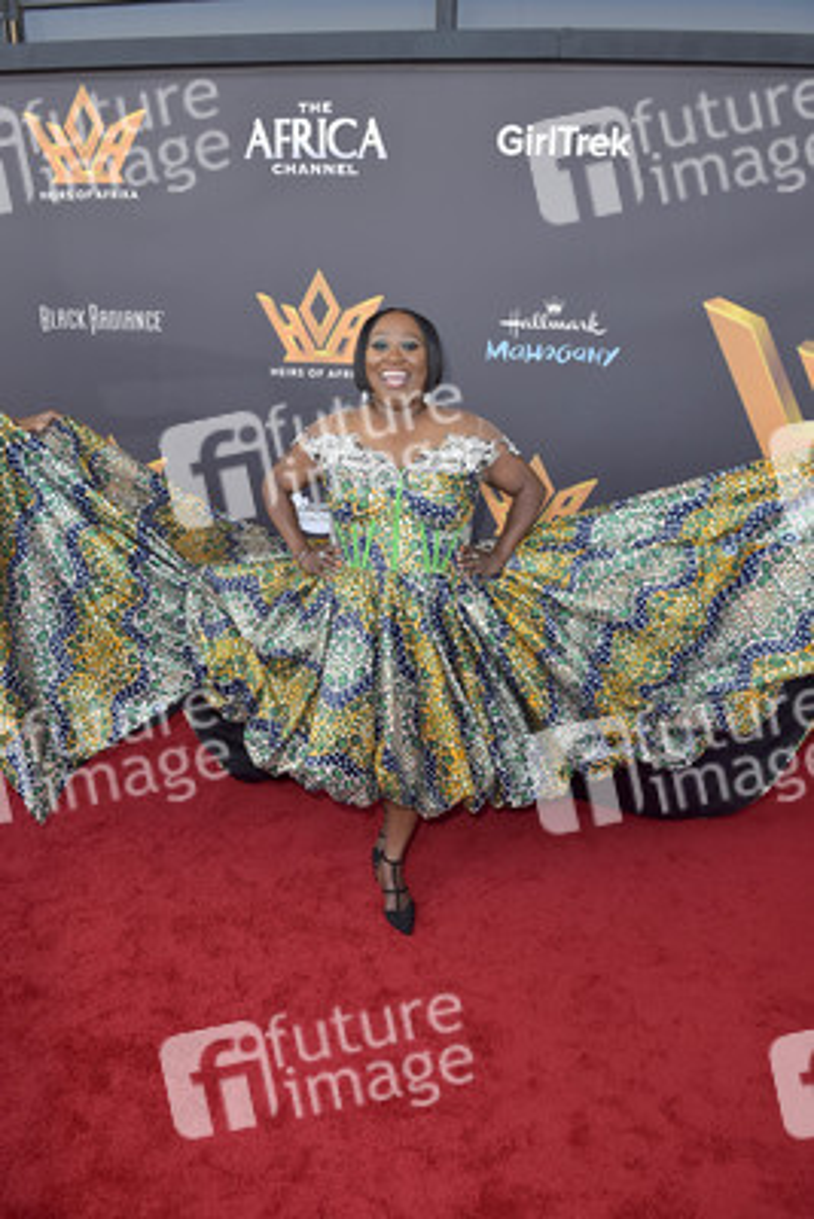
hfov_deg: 53.2
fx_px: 813
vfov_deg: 73.7
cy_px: 610
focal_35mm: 24
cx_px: 407
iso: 160
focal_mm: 24
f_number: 7.1
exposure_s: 1/250
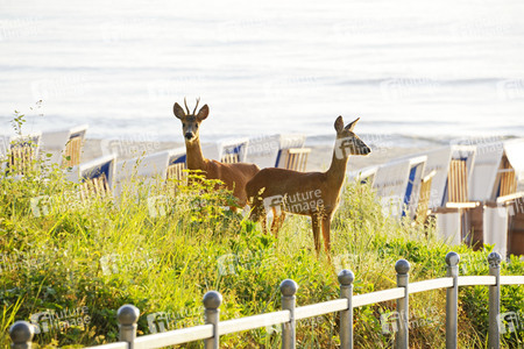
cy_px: 174
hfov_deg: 6.9
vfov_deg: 4.6
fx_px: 4366
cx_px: 262
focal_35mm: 300
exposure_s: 1/320
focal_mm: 300
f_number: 9
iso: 500
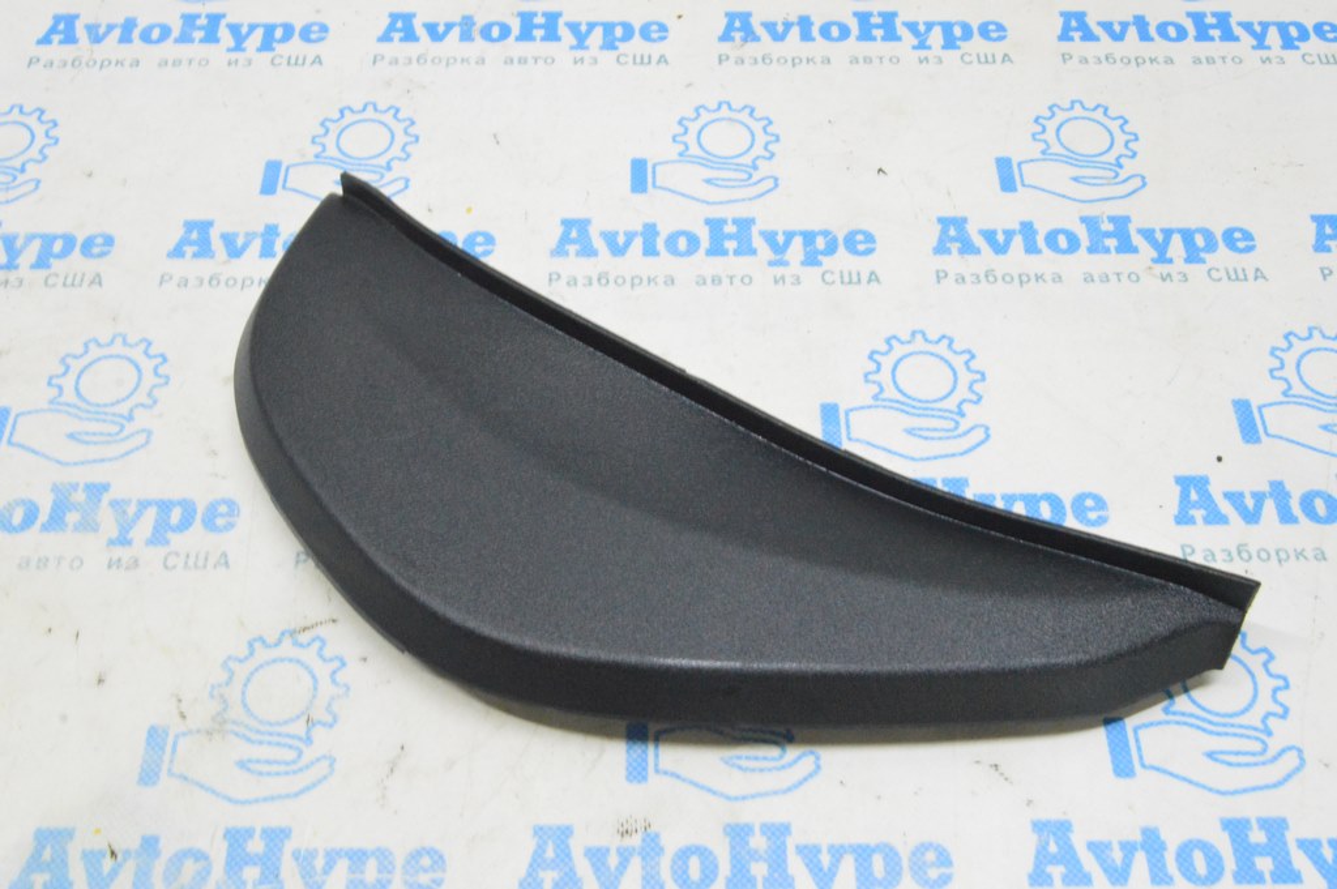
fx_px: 1447
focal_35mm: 39
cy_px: 444
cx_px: 668
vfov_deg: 34.2
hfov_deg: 49.6
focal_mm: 26
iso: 6400
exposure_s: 1/15
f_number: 20
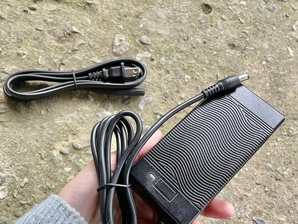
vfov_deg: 36.8
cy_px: 119
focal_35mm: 39
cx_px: 131
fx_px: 336
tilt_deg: -72.7
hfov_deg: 47.8
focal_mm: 4.2
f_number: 1.6
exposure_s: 1/83
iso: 125
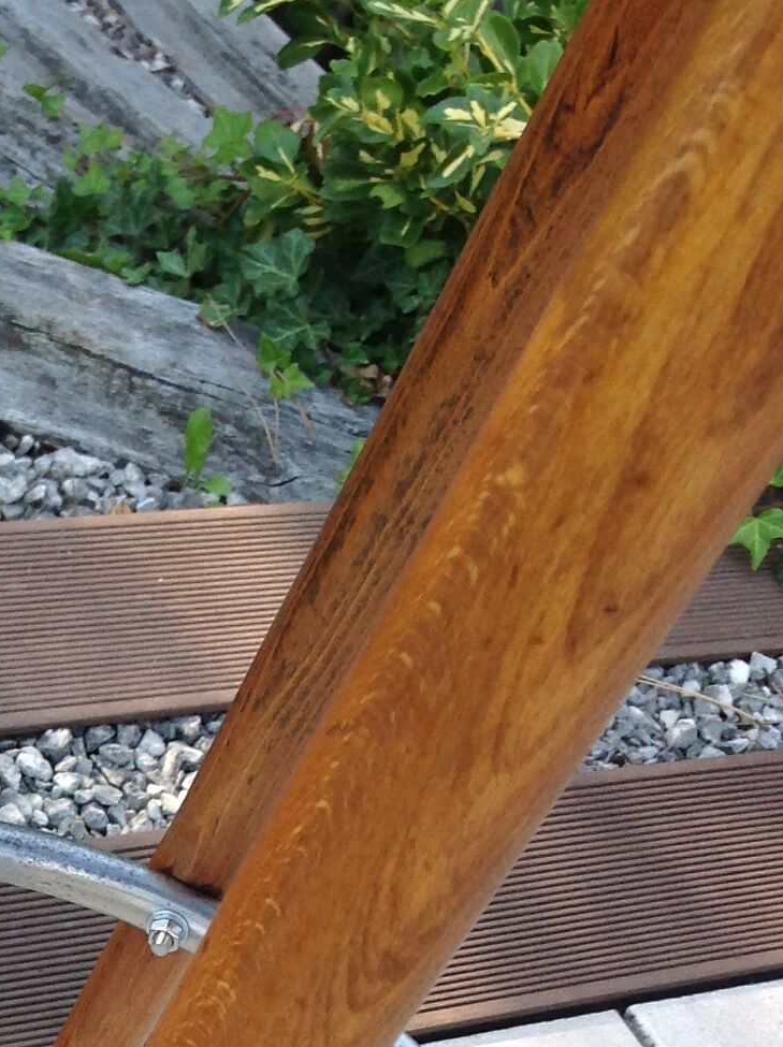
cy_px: 1391
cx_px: -157
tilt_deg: -51.4
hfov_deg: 15.3
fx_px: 2810
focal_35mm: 93
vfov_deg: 19.4
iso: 50
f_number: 2.4
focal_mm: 4.28
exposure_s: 1/219
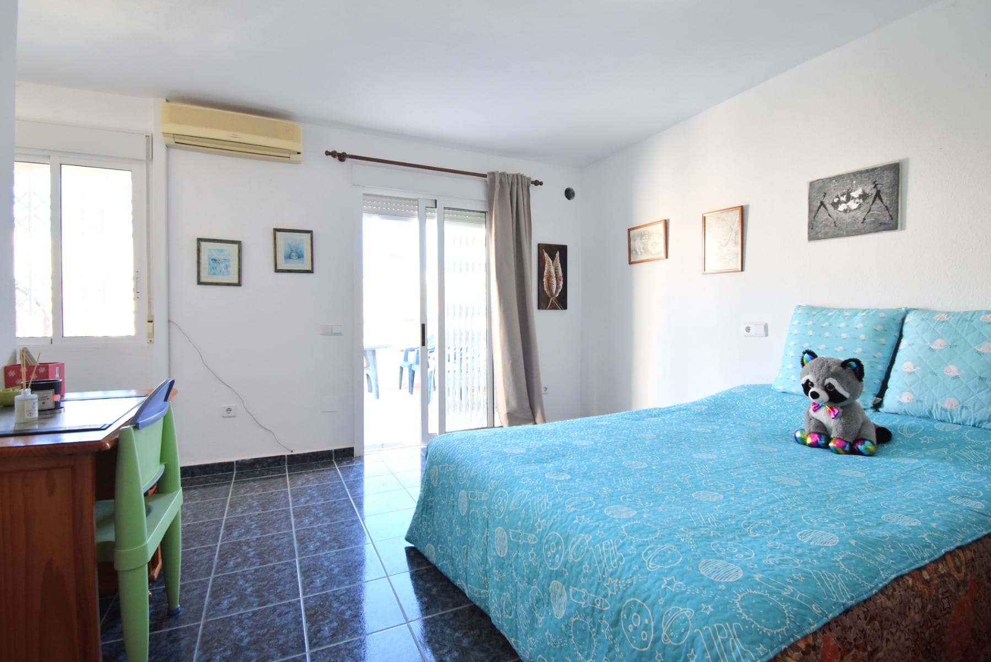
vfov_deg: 77.4
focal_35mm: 15
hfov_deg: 100.4
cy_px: 331
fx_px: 413
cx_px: 496
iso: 400
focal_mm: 10
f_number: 5
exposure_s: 1/100
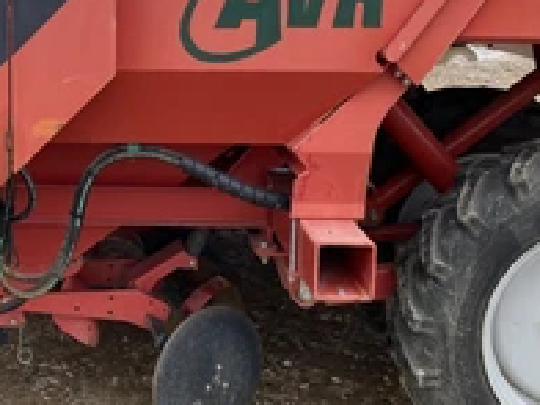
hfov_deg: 34.4
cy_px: 63
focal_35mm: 53
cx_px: 69
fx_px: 827
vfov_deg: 26.8
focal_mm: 4.25
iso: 32
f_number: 1.8
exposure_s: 1/576
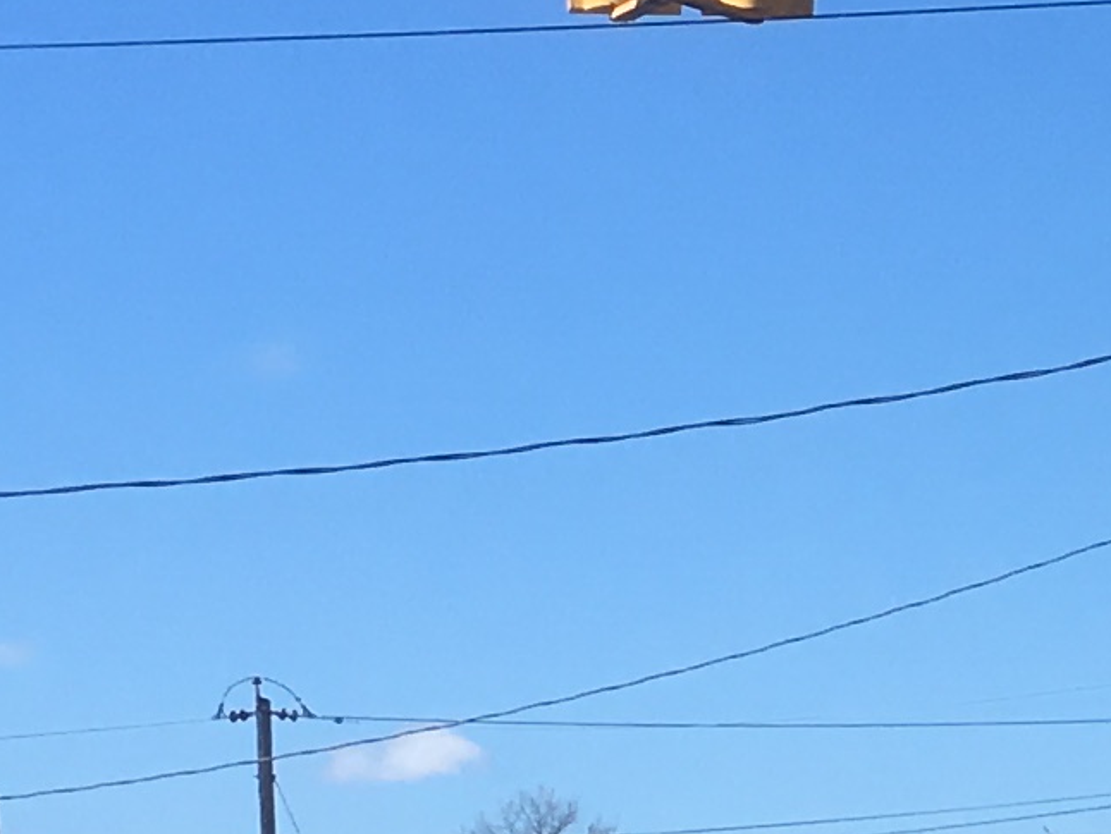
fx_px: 5811
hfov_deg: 10.1
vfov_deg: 8.2
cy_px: 753
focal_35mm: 181
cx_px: 2220
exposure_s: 1/1508
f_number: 2.2
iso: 25
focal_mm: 4.15
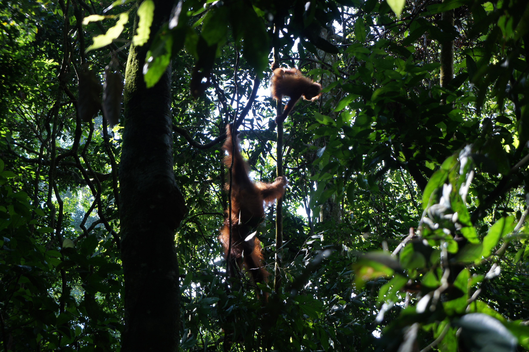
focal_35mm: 82
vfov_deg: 16.5
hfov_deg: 24.6
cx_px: 264
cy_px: 176
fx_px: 1211
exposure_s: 1/100
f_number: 5.6
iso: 200
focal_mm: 55
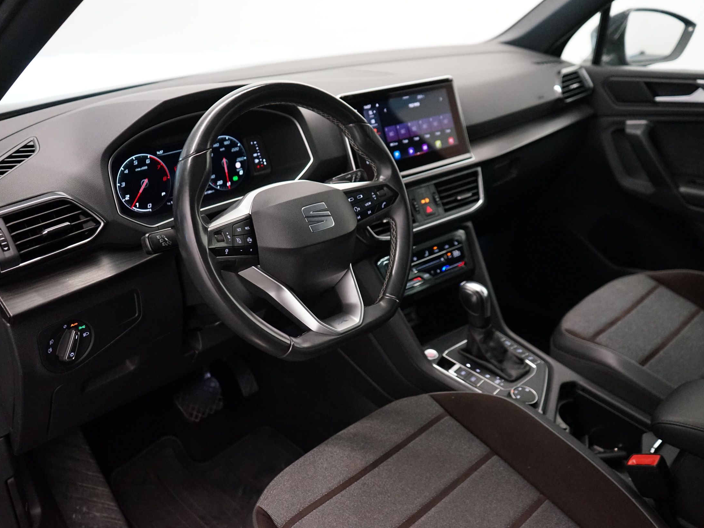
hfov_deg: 56.8
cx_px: 359
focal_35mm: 32
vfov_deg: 44.2
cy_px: 267
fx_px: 651
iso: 5000
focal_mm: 29
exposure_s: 1/160
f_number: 3.5
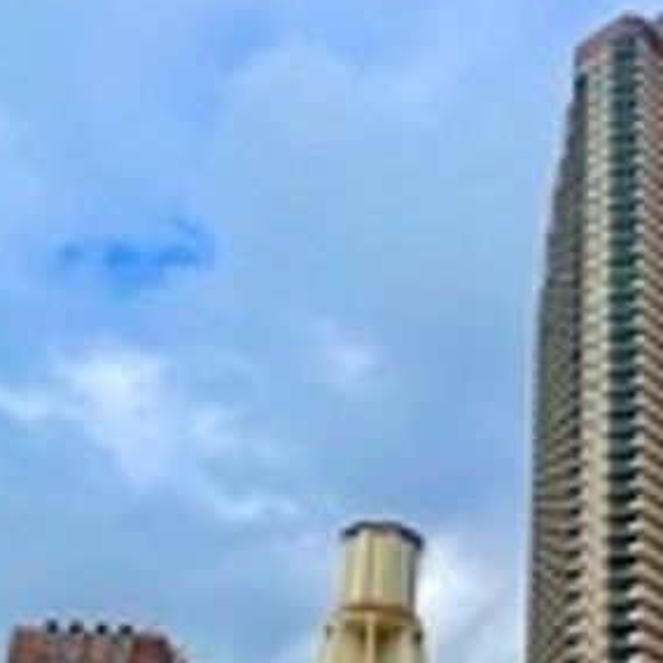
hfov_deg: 30.6
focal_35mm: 54
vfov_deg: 29.6
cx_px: 556
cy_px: 656
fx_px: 1170
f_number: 1.6
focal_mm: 4.2
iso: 32
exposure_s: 1/2353
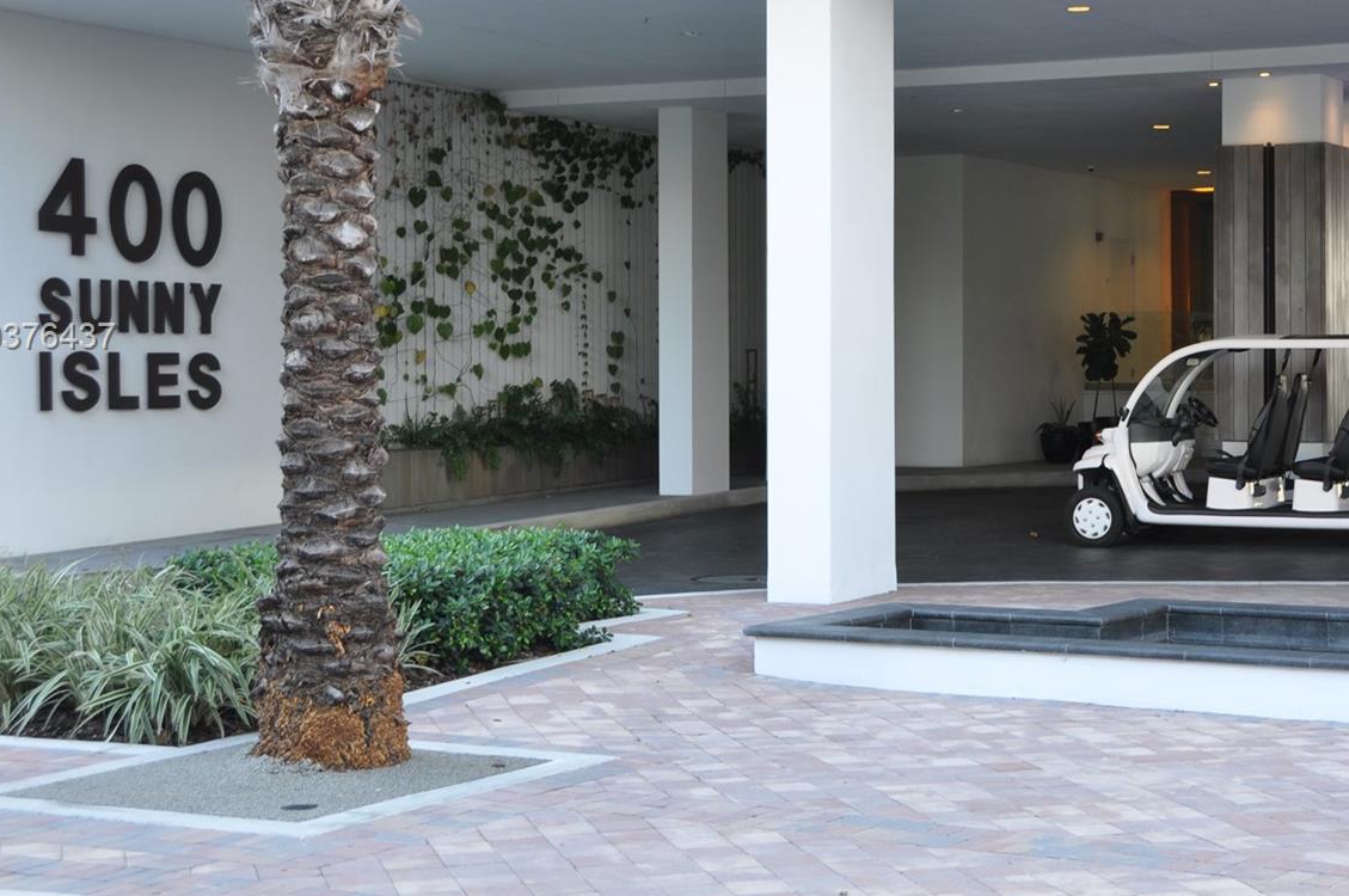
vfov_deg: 19.9
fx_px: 2545
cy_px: 338
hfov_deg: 29.5
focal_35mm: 68
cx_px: 890
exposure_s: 1/50
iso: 200
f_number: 7.1
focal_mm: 32
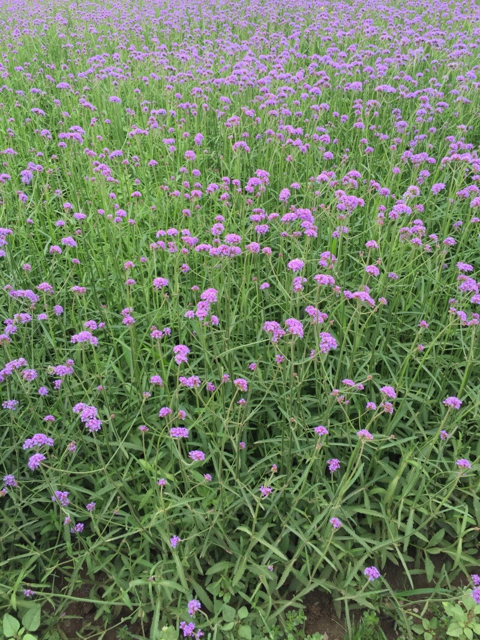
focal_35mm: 29
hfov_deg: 48.2
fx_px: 536
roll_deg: +2.6
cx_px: 240
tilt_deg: -36.5
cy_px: 320
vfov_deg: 61.7
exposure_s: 1/257
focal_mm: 4.15
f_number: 2.2
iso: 32
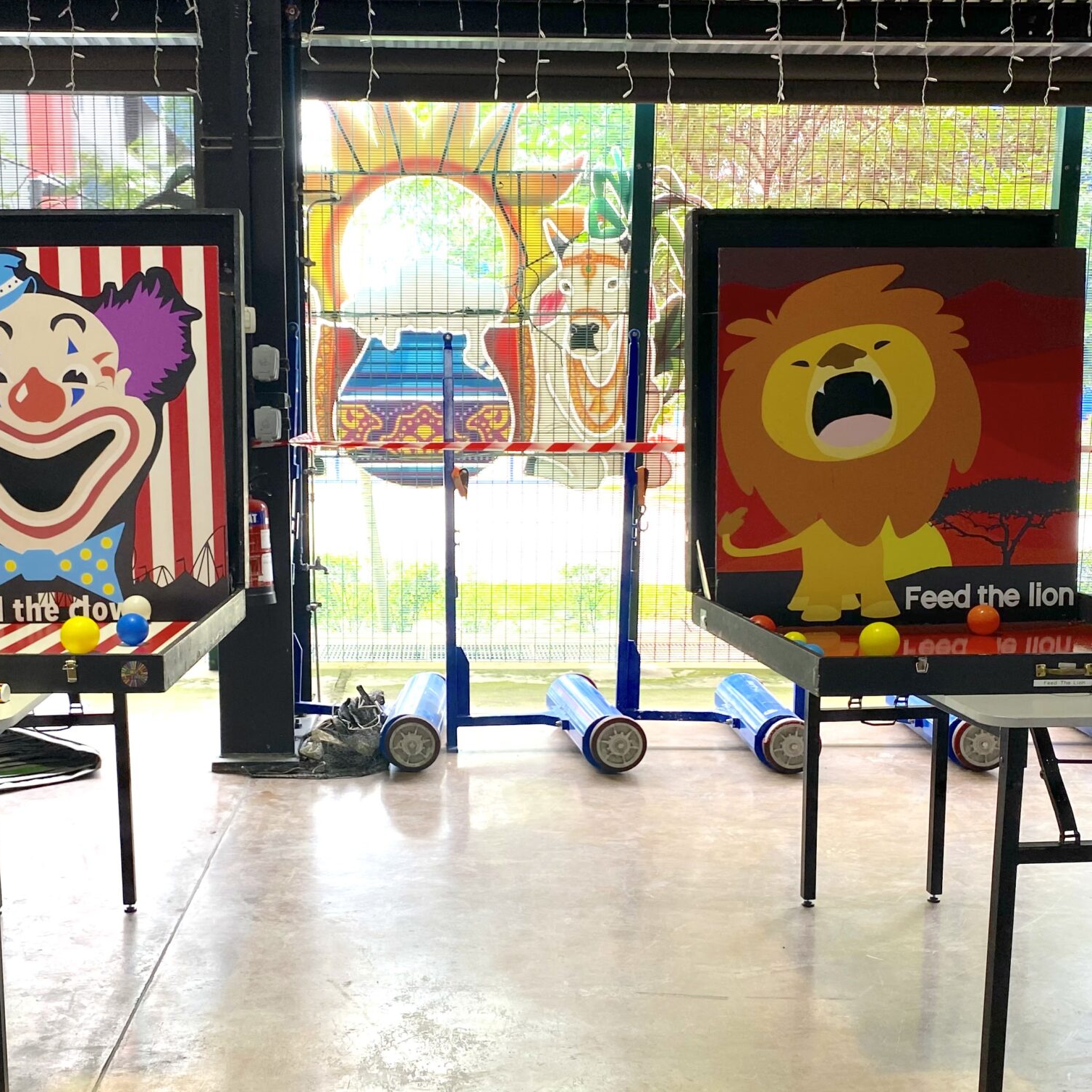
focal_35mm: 39
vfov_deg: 42.7
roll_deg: -0.3
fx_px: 1392
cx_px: 476
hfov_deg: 42.8
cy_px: 639
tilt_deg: -9.4
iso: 50
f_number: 1.8
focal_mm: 4.25
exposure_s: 1/122
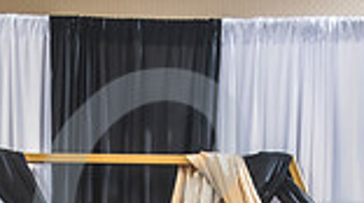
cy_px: 462
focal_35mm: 97
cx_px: 107
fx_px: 934
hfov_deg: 21.9
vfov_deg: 10.8
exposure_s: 1/250
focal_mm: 32
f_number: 2.8
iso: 1600
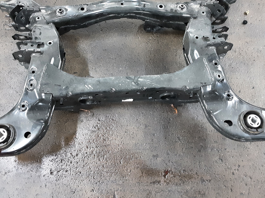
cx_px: 124
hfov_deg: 53.9
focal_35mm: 34
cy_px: 77
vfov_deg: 41.5
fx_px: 260
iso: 400
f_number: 1.9
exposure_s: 1/20
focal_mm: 2.91
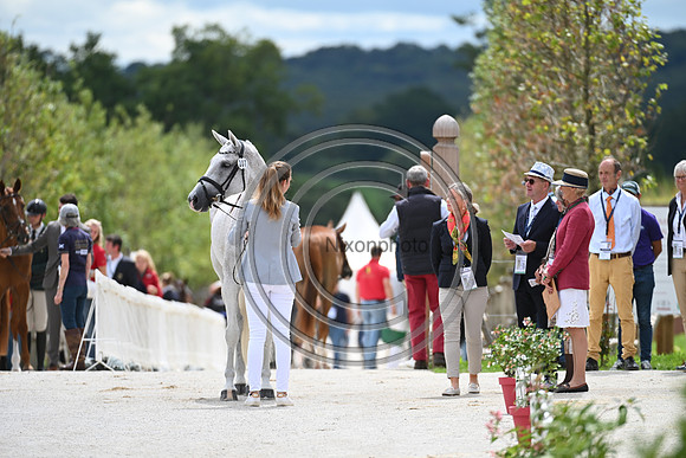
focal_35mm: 400
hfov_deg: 5.2
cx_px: 343
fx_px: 7624
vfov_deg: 3.4
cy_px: 229
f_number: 5.6
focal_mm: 400
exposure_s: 1/1600
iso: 400
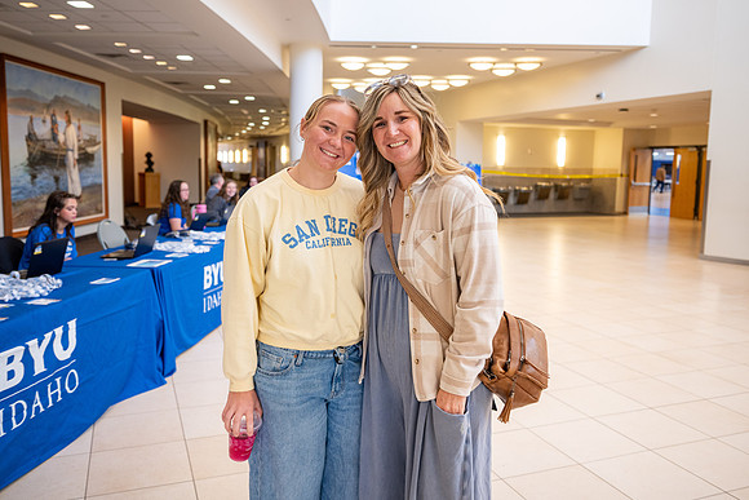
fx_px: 638
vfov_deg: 42.8
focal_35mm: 31
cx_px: 373
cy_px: 235
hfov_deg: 60.9
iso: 500
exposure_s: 1/125
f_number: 2.8
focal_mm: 28
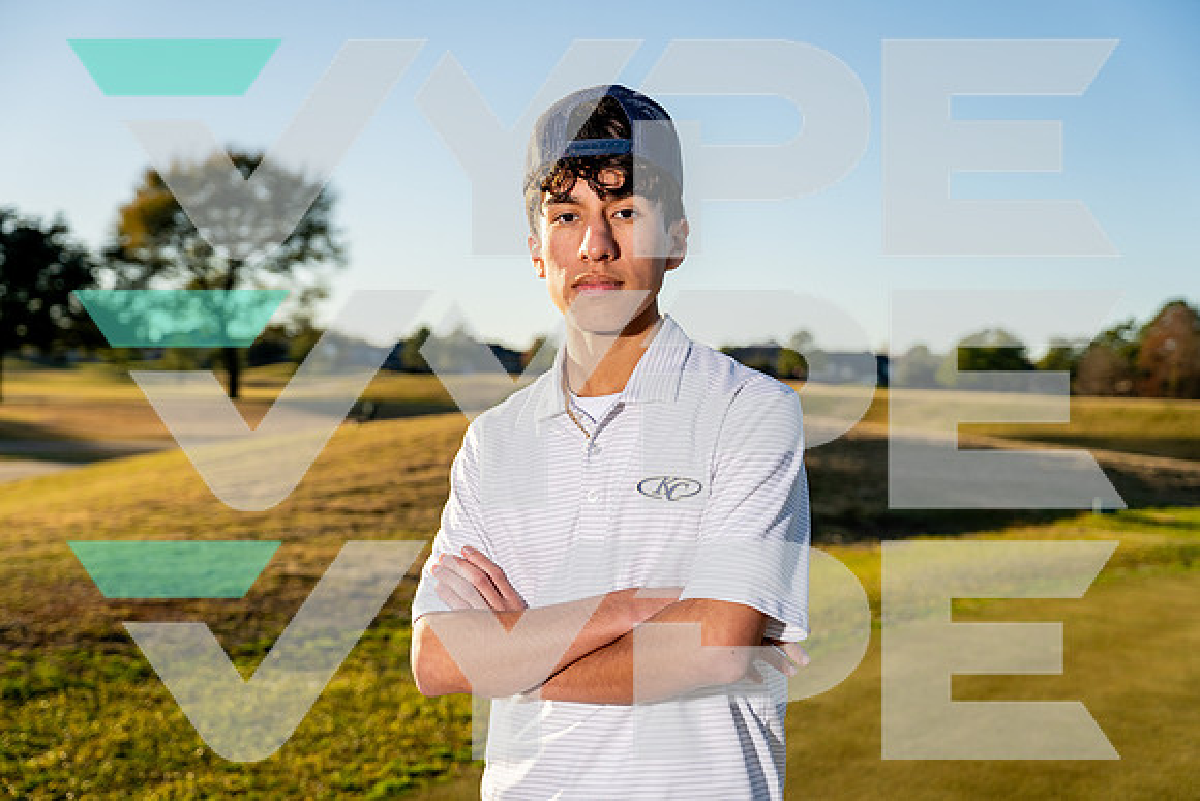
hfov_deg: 39.6
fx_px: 1667
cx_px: 600
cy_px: 400
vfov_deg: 27.0
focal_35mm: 50
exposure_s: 1/1250
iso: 100
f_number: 4
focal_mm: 50
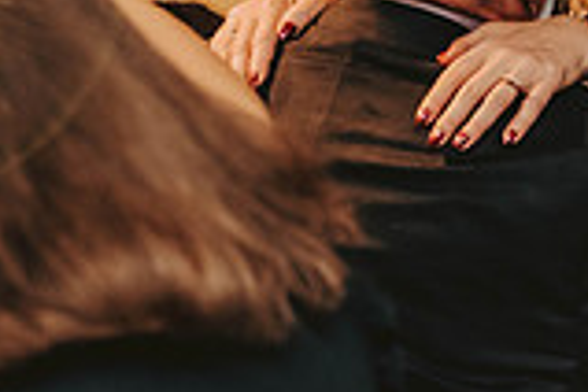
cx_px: 655
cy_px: 209
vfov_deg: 6.5
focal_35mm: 212
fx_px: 3462
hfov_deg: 9.6
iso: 2000
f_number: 3.2
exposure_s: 1/200
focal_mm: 58
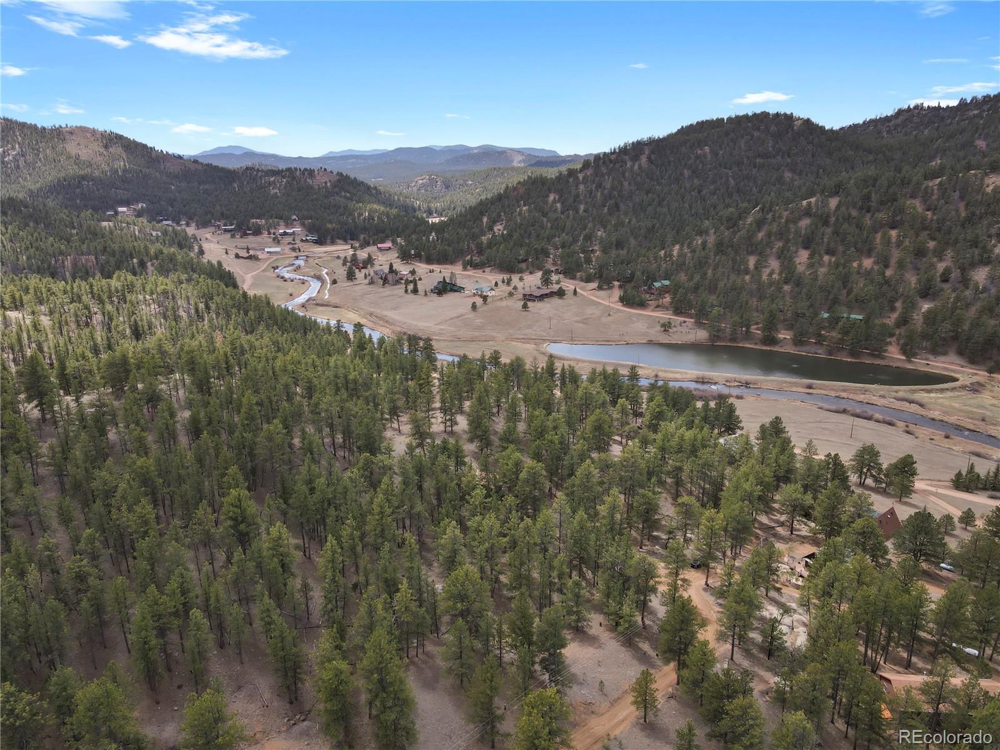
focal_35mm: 24
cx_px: 500
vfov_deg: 56.8
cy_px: 375
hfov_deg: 71.6
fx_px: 693
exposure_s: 1/320
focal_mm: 4.5
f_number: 2.8
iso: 100
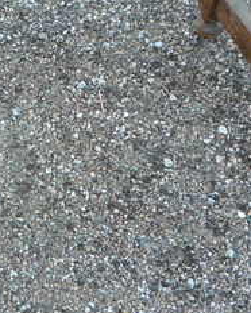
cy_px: -3
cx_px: 15
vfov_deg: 15.0
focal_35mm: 126
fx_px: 1168
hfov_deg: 12.2
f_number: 3.3
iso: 100
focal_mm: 5.2
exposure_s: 1/50
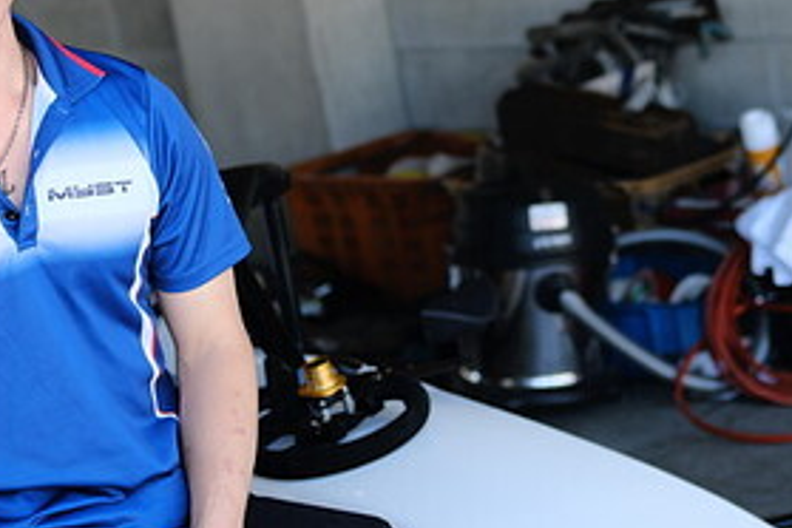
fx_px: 3190
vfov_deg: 9.5
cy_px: 253
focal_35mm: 145
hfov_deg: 14.2
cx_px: 366
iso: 160
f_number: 2.5
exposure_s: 1/240
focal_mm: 50
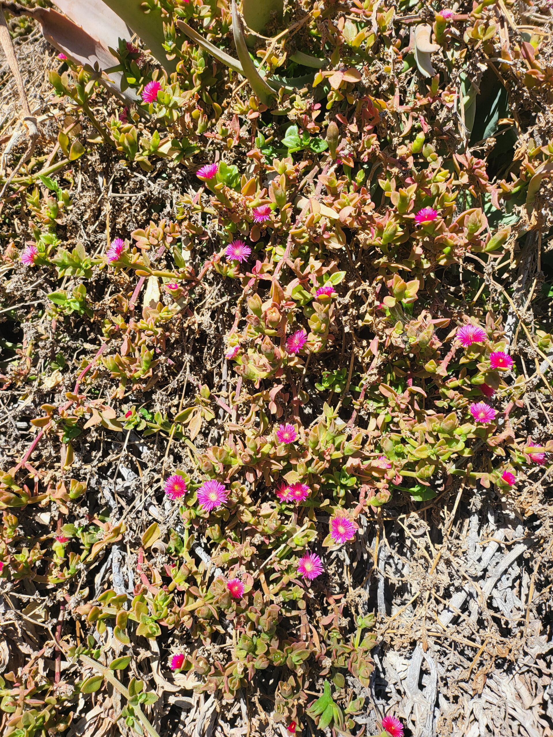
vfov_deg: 71.6
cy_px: 368
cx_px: 276
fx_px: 511
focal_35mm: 24
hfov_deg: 56.8
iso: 40
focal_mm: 5
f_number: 1.8
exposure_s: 1/1468
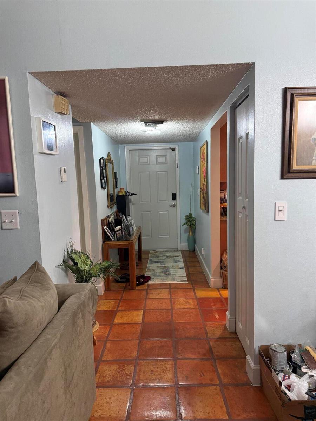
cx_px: 158
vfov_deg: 71.6
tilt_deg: -4.3
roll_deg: +1.0
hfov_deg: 56.8
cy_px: 210
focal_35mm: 24
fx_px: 292
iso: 250
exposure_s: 1/60
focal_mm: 6.76
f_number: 1.78
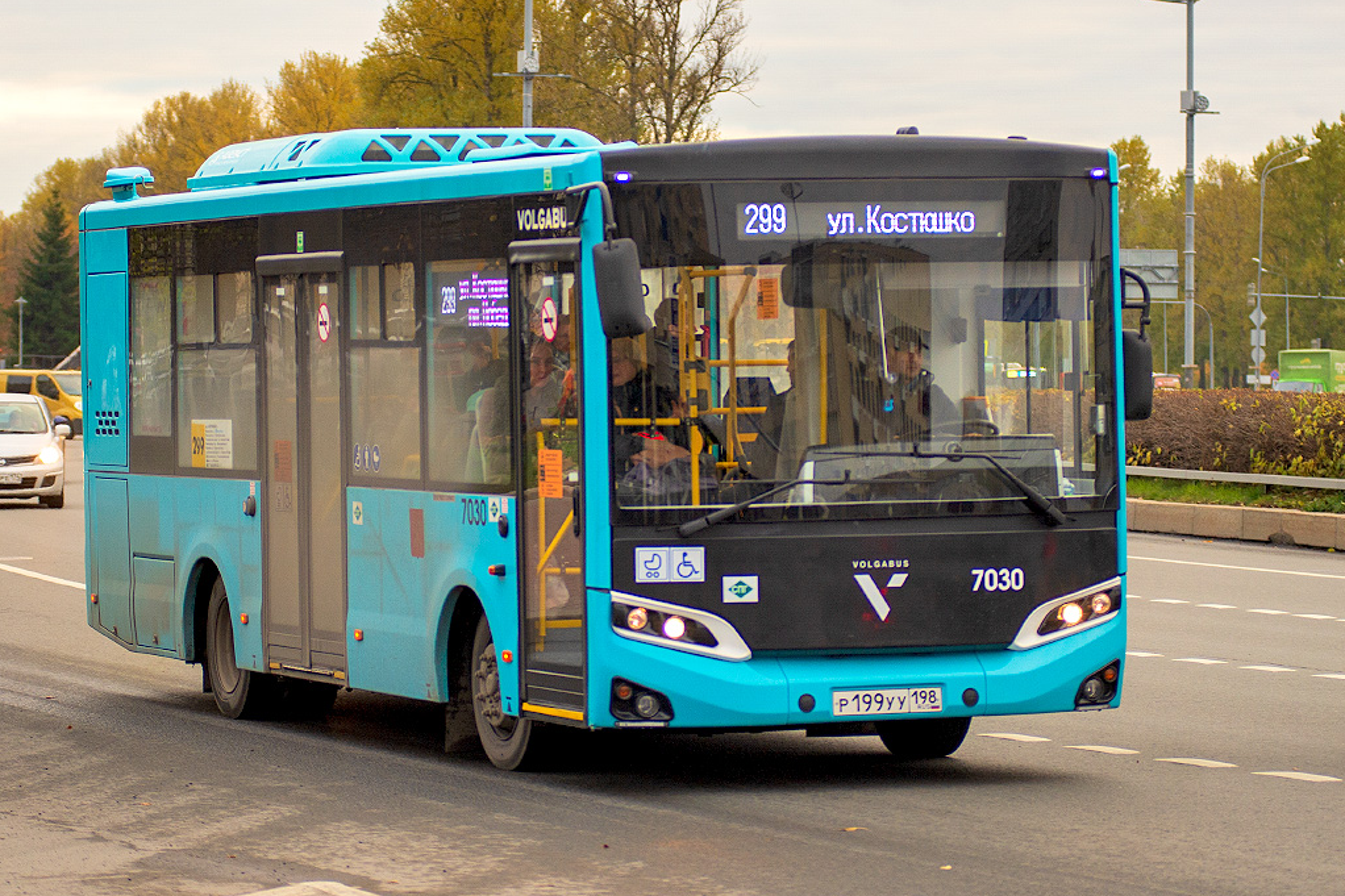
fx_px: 3773
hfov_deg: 20.2
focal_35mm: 101
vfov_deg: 13.5
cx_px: 629
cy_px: 386
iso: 320
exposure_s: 1/500
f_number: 3.5
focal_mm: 86
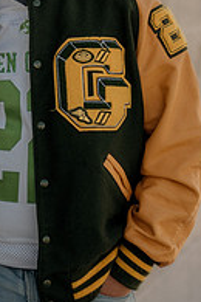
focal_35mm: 173
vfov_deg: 11.9
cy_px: 90
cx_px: 23
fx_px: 1449
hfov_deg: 7.9
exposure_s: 1/4000
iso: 400
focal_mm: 50
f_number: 1.4
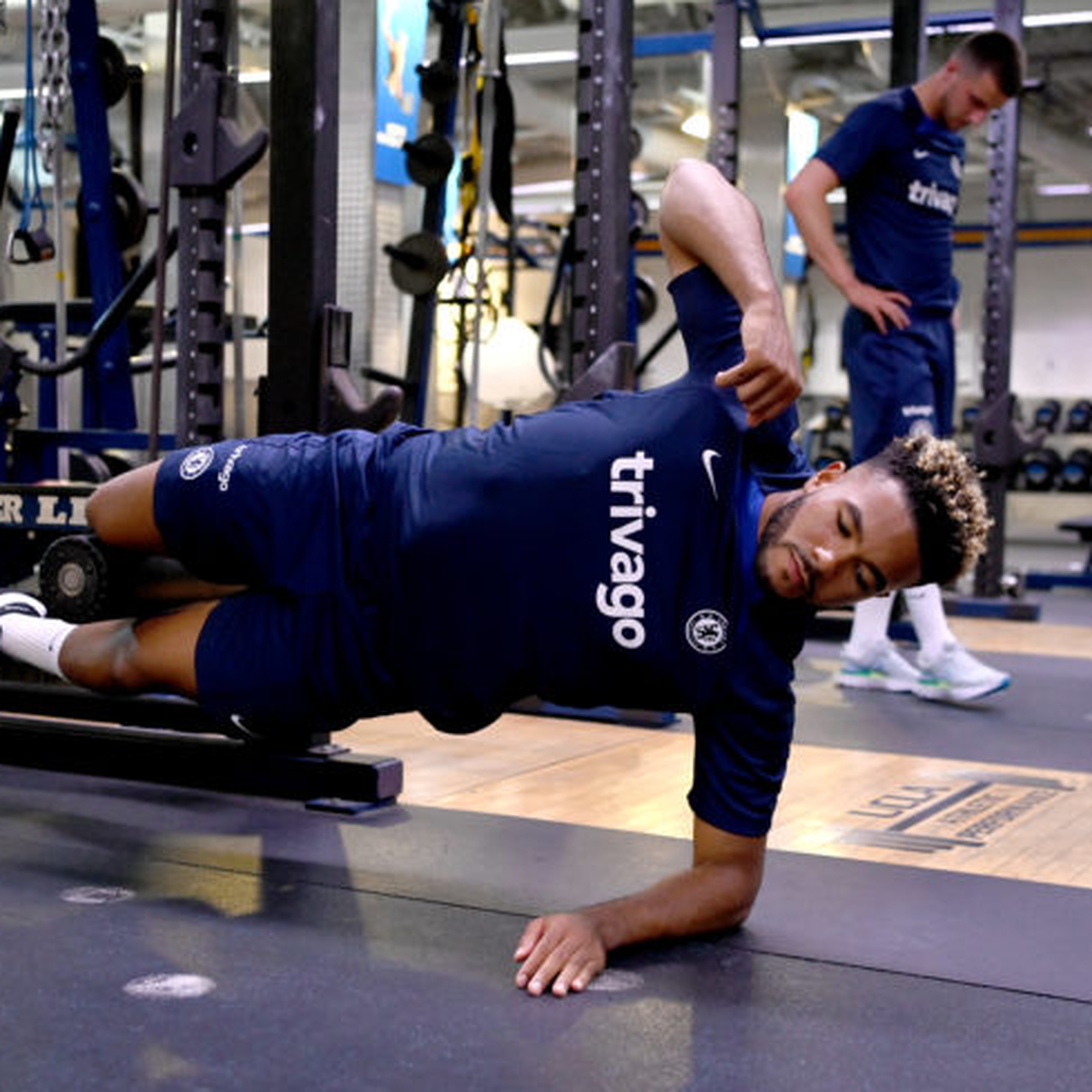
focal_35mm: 52
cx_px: 464
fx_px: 1856
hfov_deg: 32.7
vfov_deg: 32.8
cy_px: 548
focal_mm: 40
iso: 3200
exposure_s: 1/200
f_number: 4
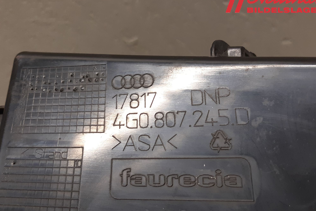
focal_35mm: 28
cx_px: 160
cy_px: 108
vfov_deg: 46.4
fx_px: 246
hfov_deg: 65.5
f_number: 1.7
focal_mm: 3.93
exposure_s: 1/50
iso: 80
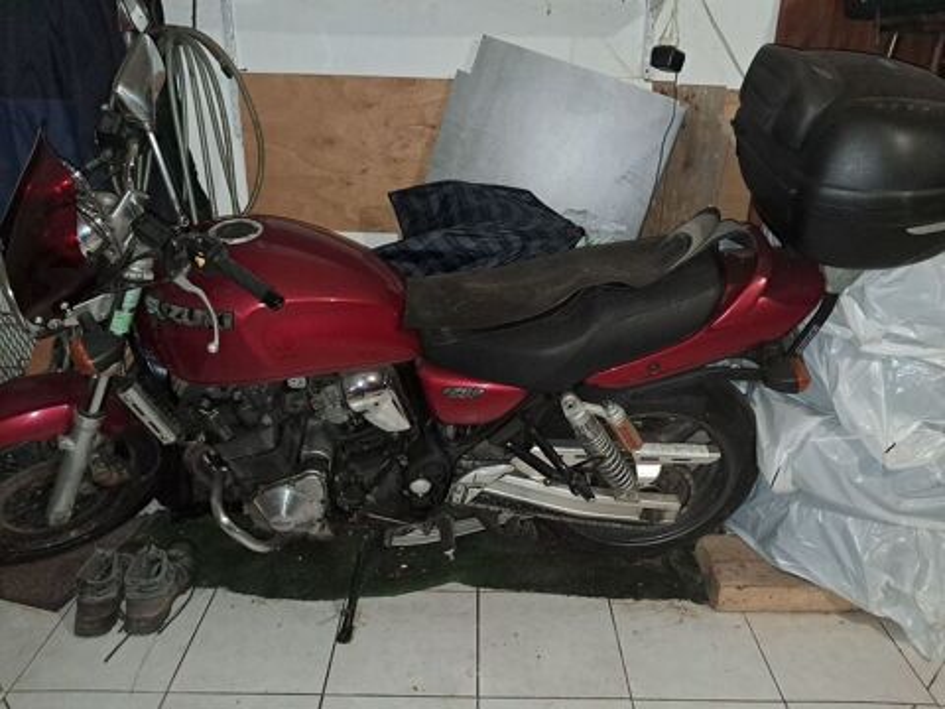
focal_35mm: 27
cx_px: 472
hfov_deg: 65.3
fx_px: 737
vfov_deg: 51.4
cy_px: 354
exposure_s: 1/50
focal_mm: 4
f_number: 1.8
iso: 500
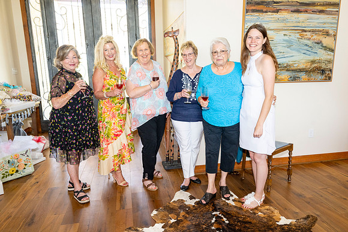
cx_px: 174
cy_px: 116
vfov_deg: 53.2
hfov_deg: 73.7
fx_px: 232
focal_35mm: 24
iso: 800
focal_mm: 24
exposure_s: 1/80
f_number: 5.6
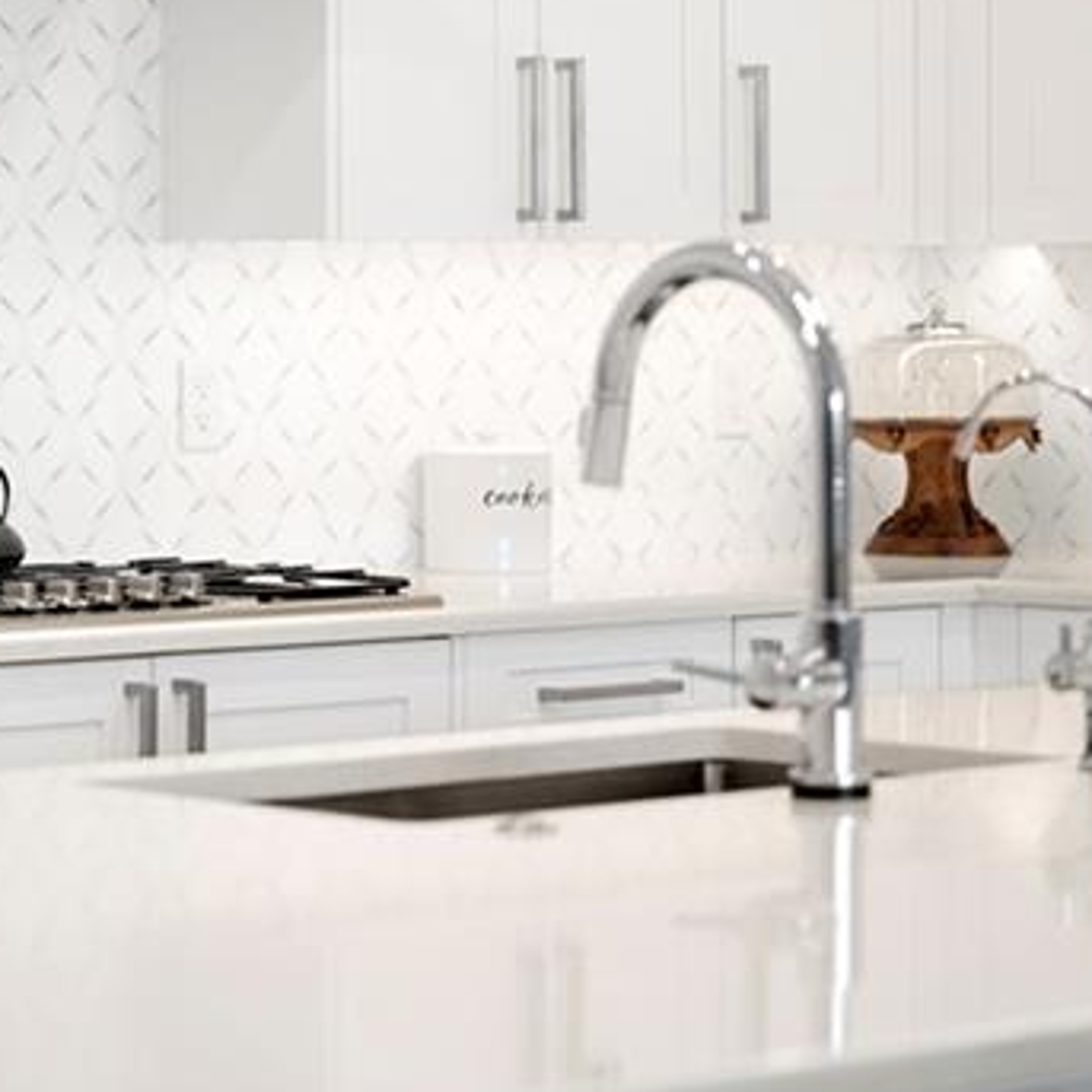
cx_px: 108
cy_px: 274
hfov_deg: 13.6
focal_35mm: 127
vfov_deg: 13.7
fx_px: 4533
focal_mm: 50
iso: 100
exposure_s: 1/125
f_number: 1.8
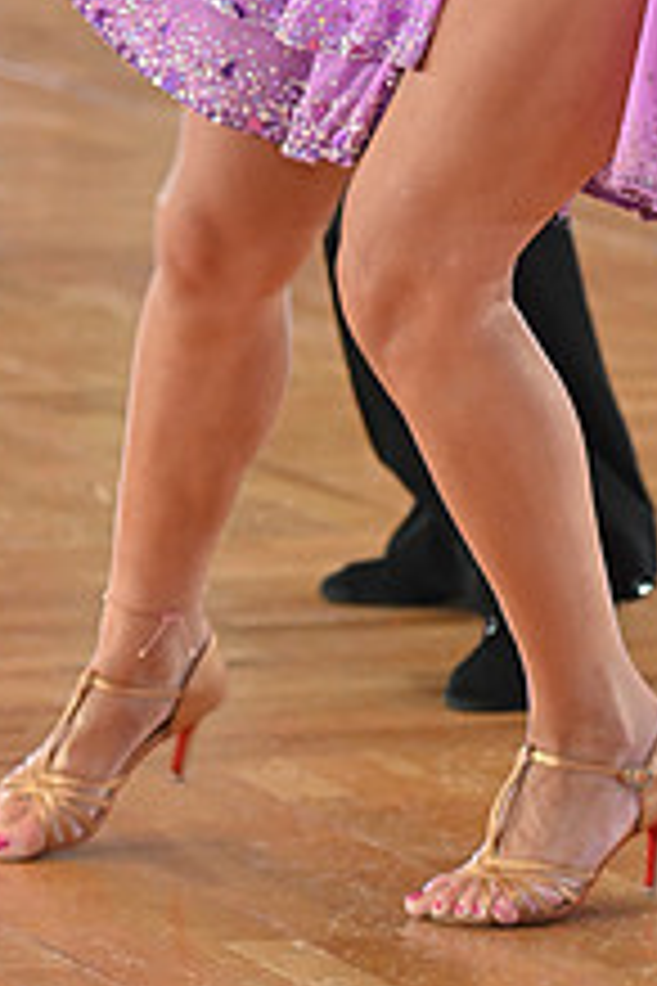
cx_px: 227
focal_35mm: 307
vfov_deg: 6.7
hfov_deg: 4.5
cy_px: -230
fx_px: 8403
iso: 1250
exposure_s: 1/200
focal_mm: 116
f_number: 5
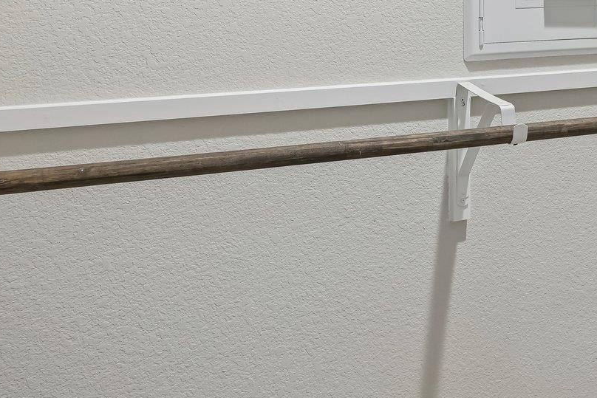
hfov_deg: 48.0
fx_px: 630
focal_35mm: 38
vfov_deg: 31.5
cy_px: -29
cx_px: 474
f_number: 6.7
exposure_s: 1/8
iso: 400
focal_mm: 15
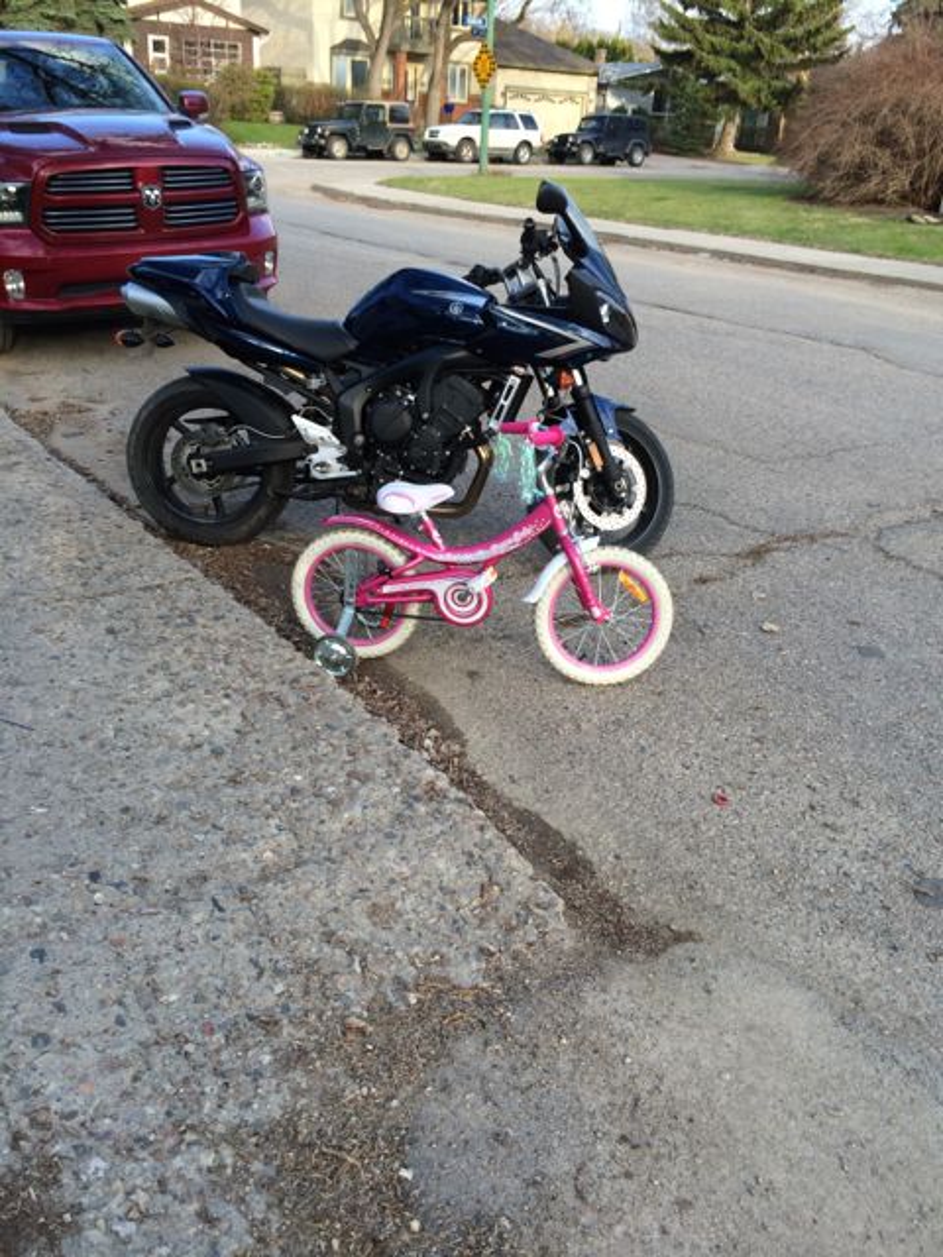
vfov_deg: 60.0
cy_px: 628
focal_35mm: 30
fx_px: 1090
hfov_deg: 46.8
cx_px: 472
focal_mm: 4.12
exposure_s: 1/247
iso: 32
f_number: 2.2
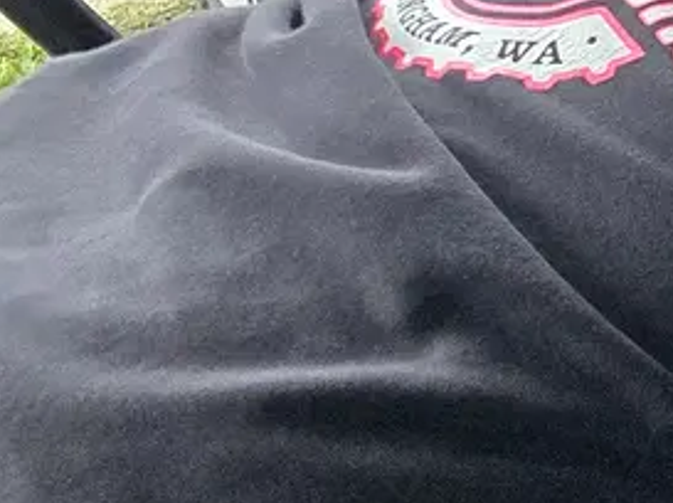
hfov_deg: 11.0
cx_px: 1864
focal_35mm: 135
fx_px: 2621
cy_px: 244
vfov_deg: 11.0
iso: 200
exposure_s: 1/180
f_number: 1.7
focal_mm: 6.3
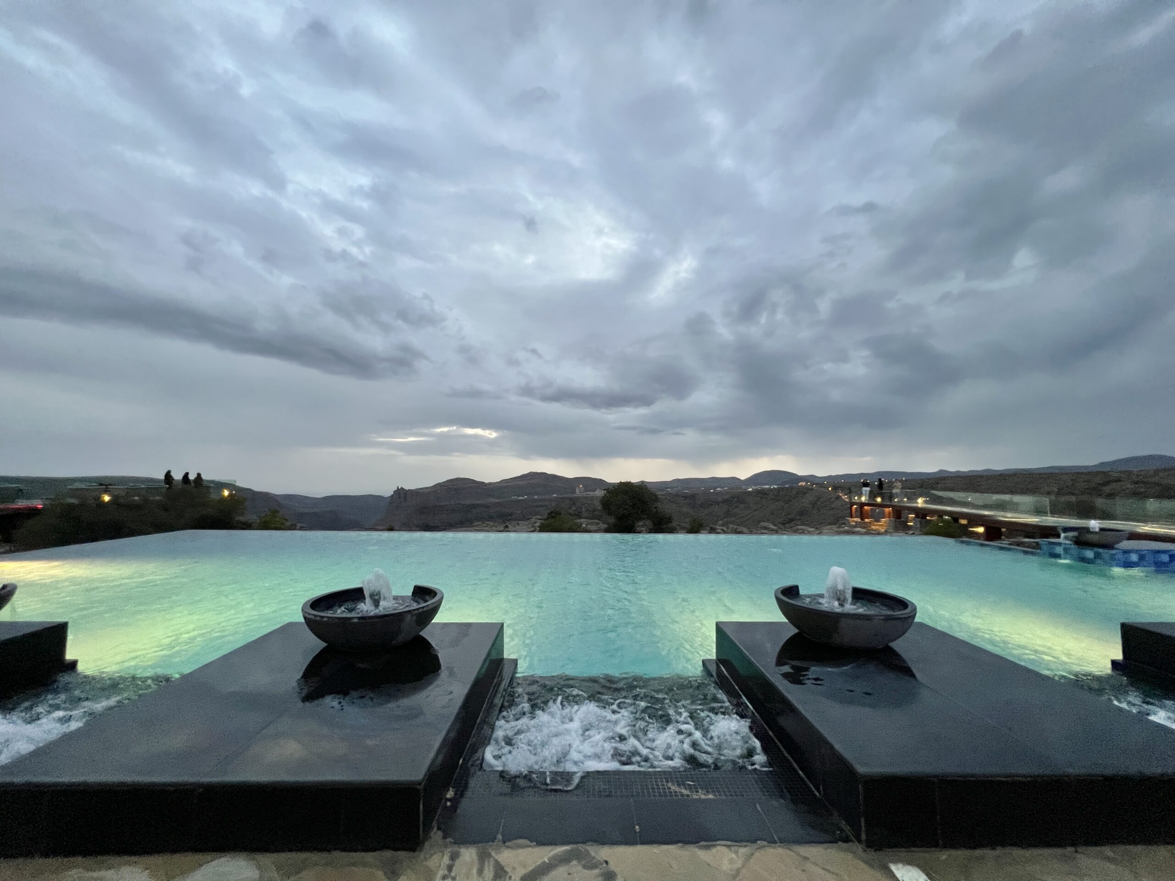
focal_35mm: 13
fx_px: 441
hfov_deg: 106.2
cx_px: 588
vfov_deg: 89.9
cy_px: 440
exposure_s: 1/60
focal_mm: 1.57
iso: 400
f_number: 1.8
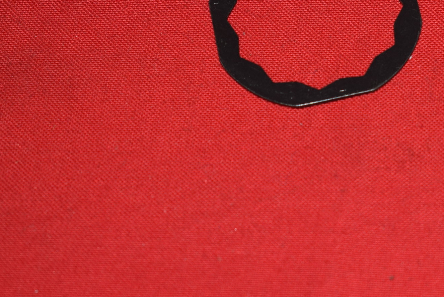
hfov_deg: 11.0
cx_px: 417
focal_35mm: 186
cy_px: -23
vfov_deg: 7.3
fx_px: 2297
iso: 160
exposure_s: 1/200
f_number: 5.6
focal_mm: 55
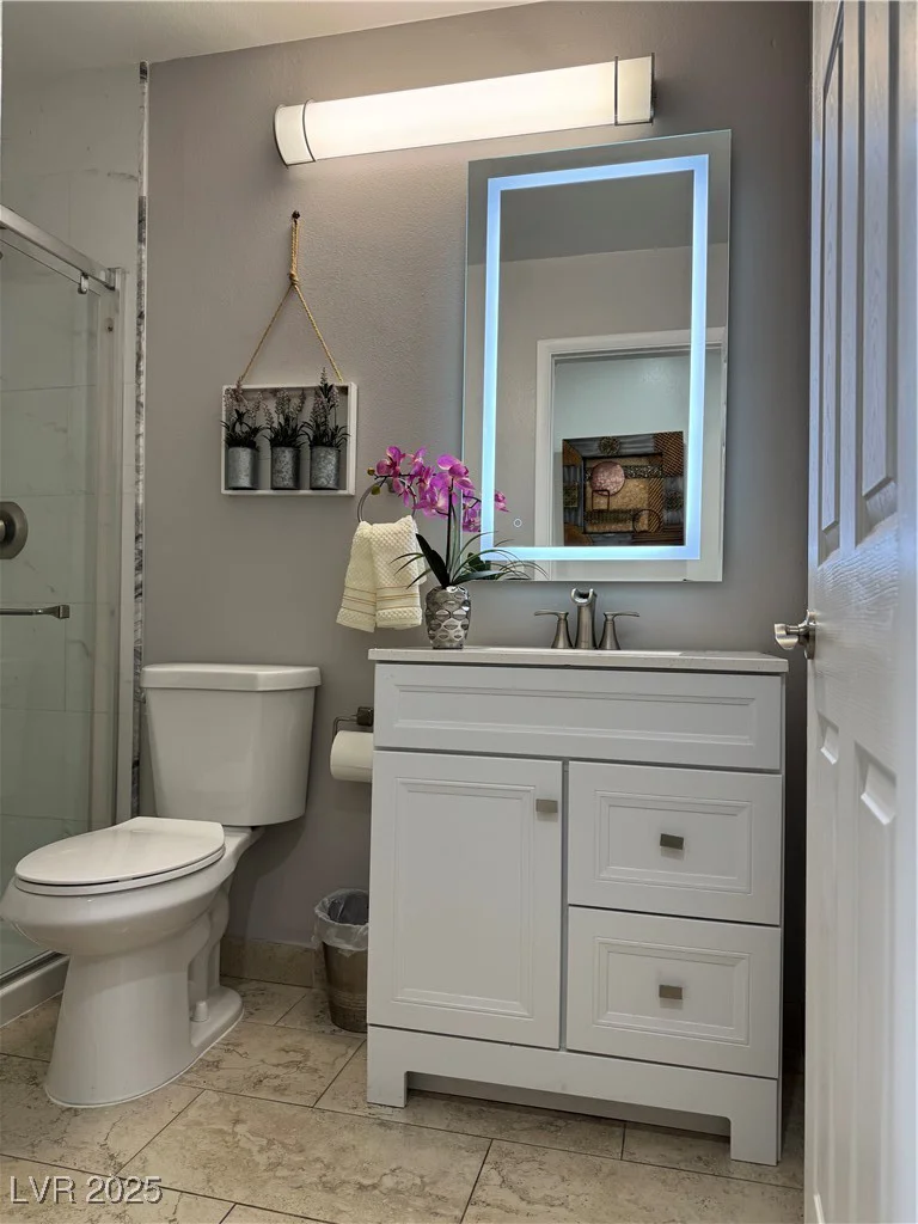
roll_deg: -0.5
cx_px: 459
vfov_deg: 71.6
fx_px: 849
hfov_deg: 56.8
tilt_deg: +0.1
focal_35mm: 24
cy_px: 612
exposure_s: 1/129
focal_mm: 6.76
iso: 100
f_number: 1.78
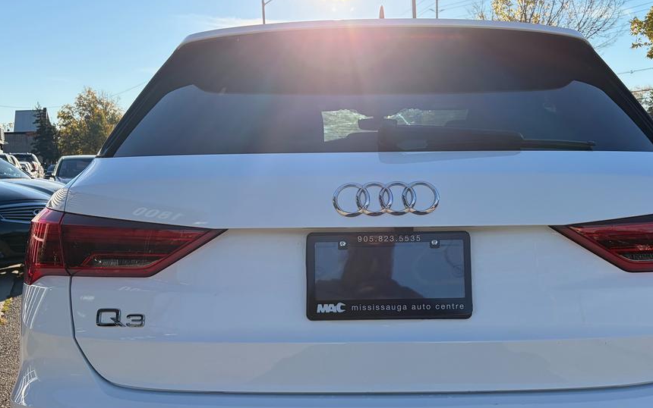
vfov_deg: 31.1
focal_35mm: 41
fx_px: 730
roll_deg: +1.9
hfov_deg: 48.1
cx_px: 374
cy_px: 261
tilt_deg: -7.5
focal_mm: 5.96
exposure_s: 1/2865
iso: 64
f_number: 1.6
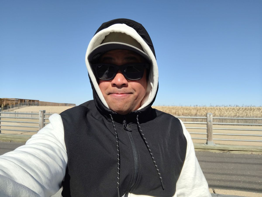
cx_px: 131
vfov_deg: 57.0
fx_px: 182
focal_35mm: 24
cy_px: 98
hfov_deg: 71.5
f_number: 2.2
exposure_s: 1/640
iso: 50
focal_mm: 3.61
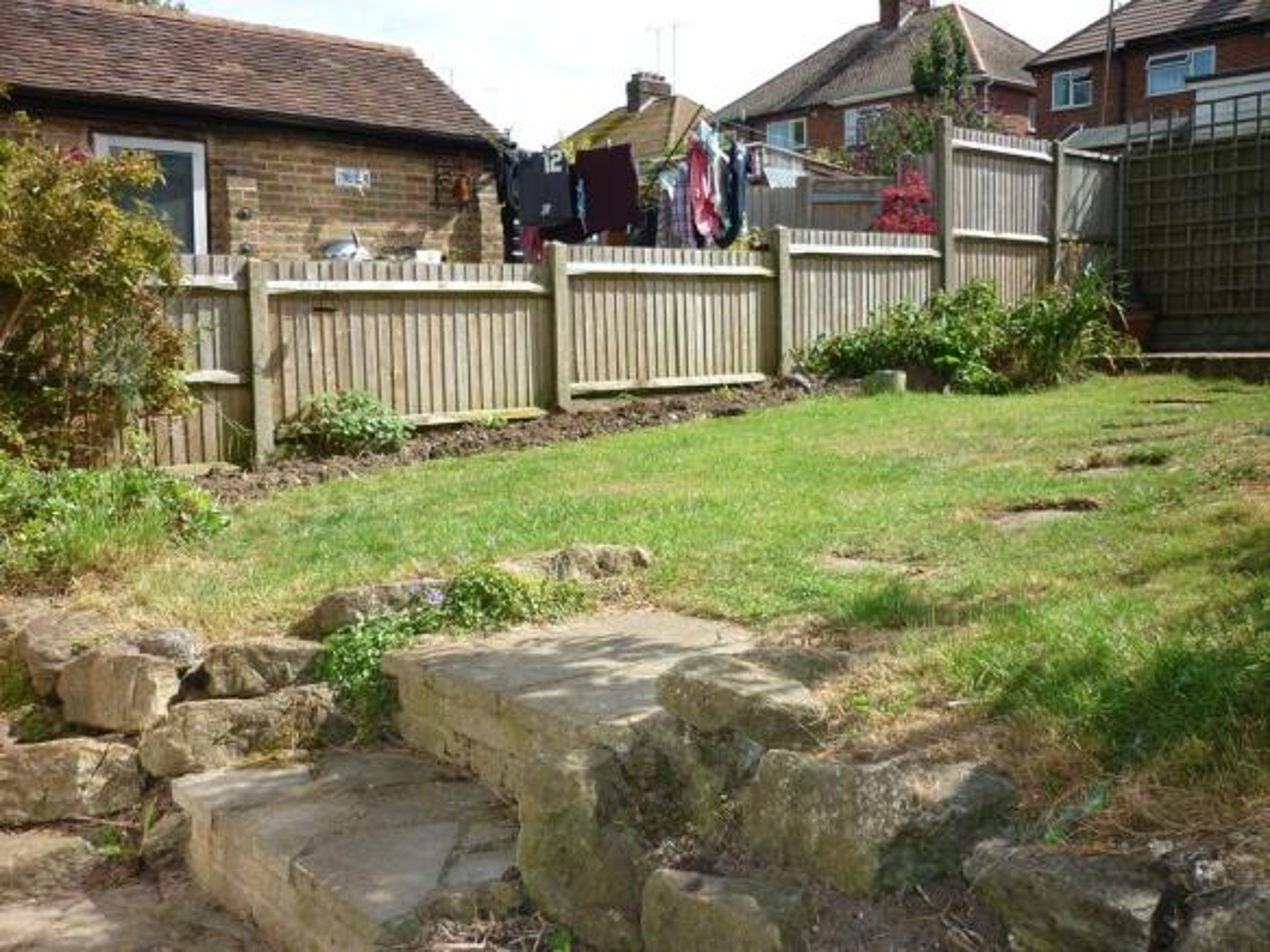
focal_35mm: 33
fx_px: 1210
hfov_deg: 55.4
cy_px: 476
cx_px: 635
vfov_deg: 42.9
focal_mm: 5.5
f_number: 2.8
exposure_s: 1/1000
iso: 100
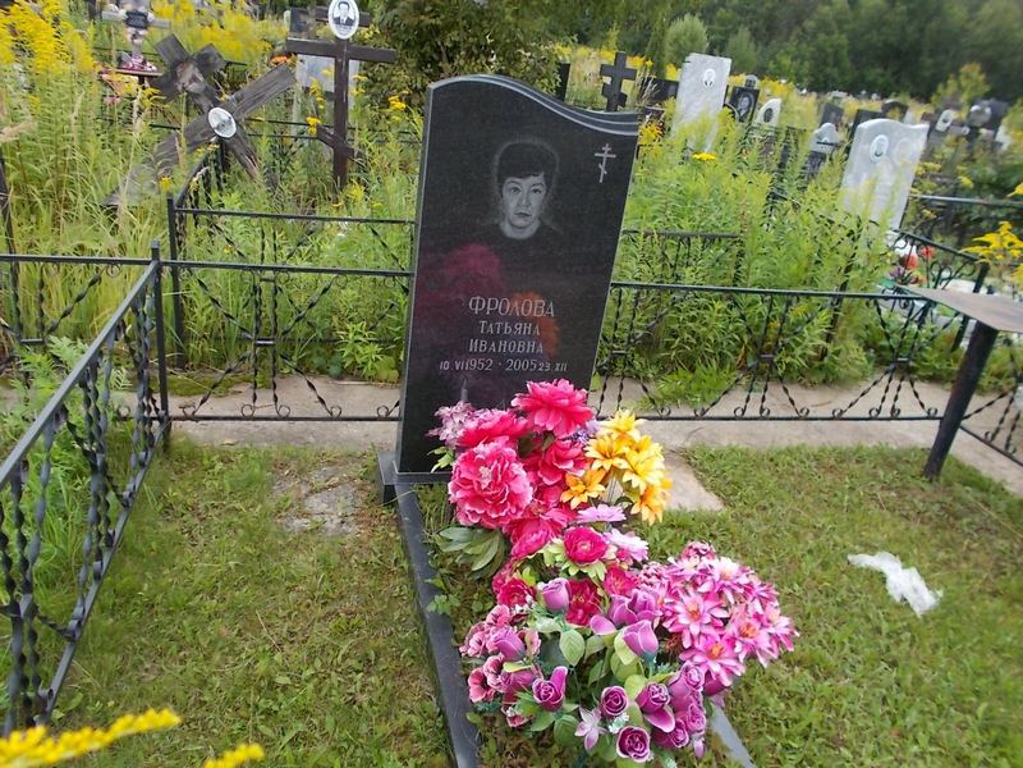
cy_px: 384
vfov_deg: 53.1
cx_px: 512
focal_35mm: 26
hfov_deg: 67.3
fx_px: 768
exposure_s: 1/250
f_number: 3.2
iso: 80
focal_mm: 4.6
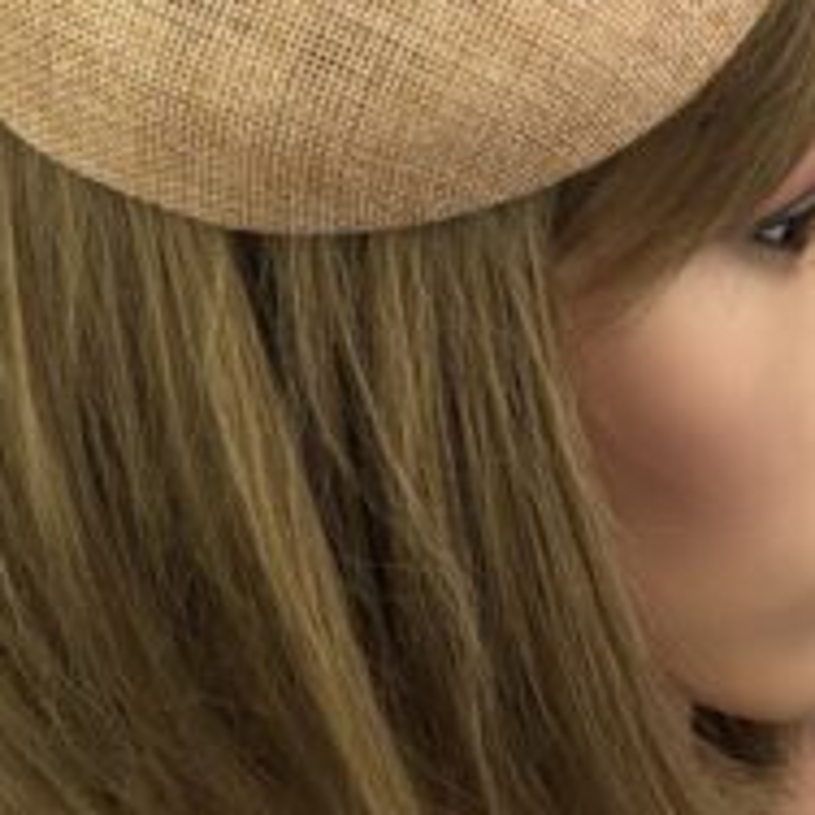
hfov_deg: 30.0
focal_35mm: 57
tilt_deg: -10.2
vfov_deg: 28.1
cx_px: 416
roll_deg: +0.0
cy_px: -17
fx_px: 1518
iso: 20
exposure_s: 1/331
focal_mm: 3.99
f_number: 1.8
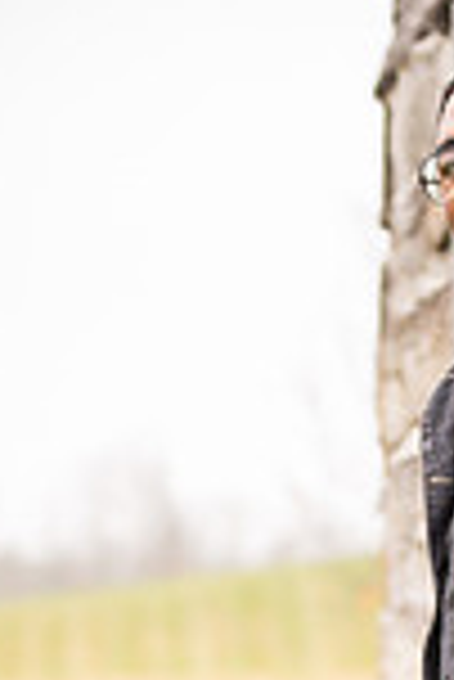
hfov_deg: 6.4
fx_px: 4039
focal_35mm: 214
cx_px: 355
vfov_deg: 9.5
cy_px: 770
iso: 200
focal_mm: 72
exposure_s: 1/60
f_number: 2.8
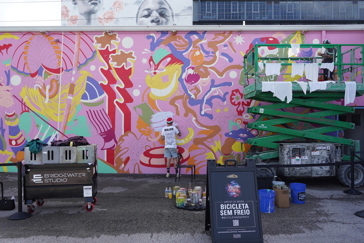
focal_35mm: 29
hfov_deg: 63.7
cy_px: 122
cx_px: 182
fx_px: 293
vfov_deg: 45.0
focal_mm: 29
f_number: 8
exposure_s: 1/100
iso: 100
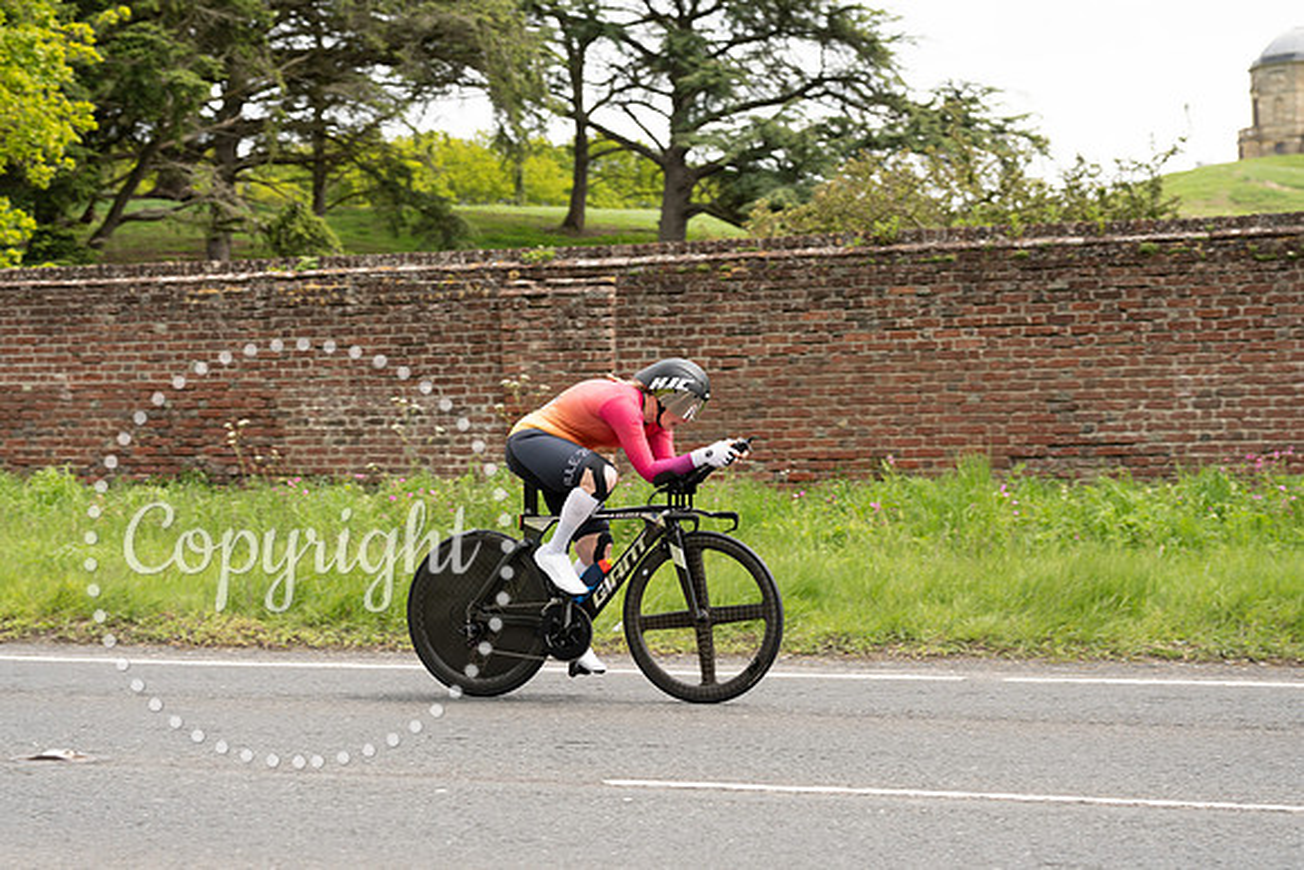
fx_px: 2563
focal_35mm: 71
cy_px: 435
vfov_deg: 19.3
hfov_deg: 28.5
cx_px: 652
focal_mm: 70
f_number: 4.5
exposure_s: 1/1000
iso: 400
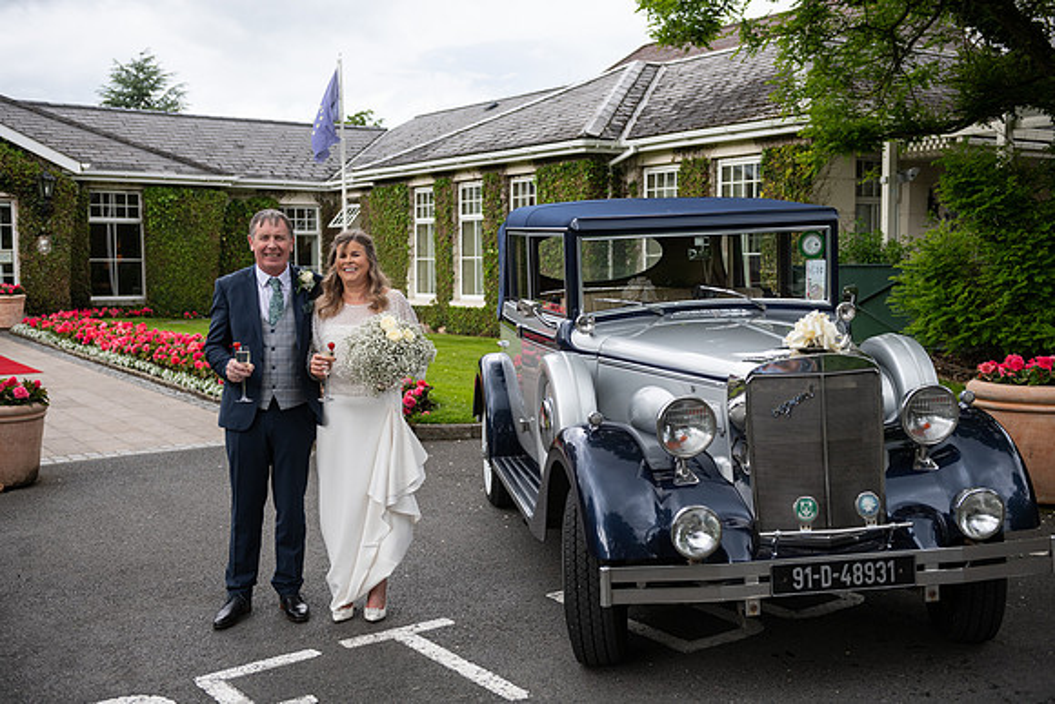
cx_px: 528
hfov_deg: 46.4
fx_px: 1231
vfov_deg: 31.9
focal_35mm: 42
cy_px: 352
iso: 320
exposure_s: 1/1000
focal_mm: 42
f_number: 3.5
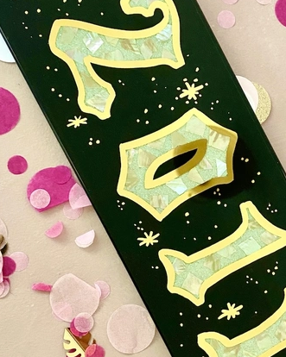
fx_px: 572
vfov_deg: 34.7
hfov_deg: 28.1
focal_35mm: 54
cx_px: 163
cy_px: 209
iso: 500
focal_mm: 4.25
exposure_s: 1/58
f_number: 1.8
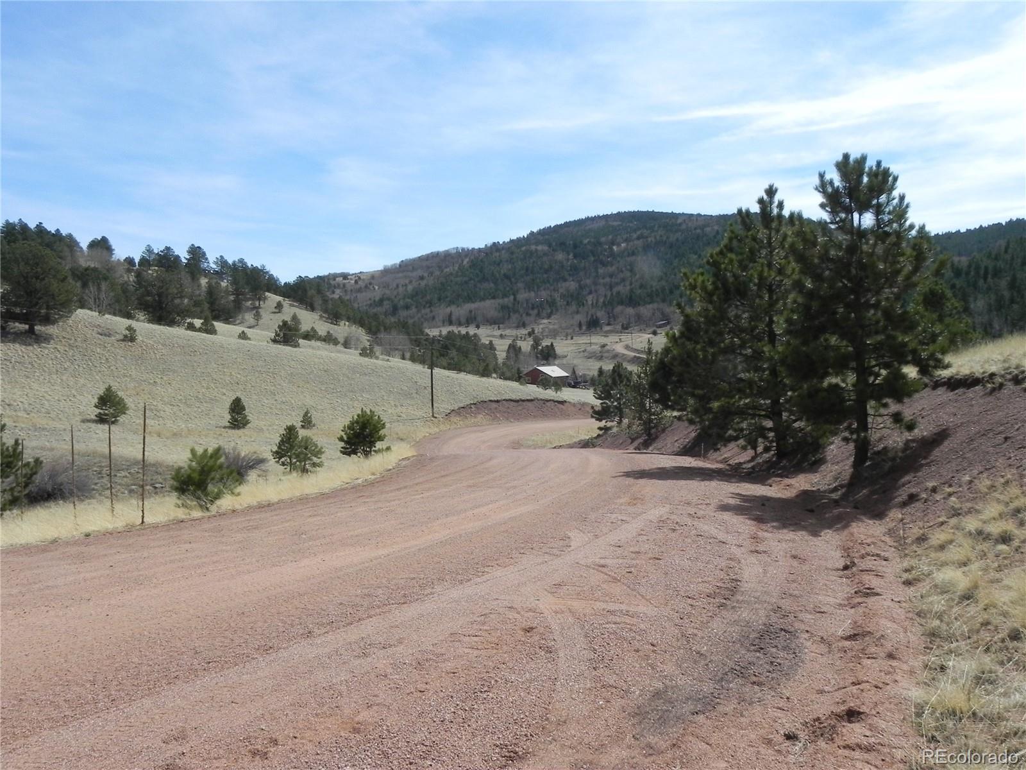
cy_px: 385
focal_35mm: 29
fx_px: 860
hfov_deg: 61.7
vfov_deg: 48.2
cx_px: 513
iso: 160
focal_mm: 5.2
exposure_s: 1/470
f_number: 8
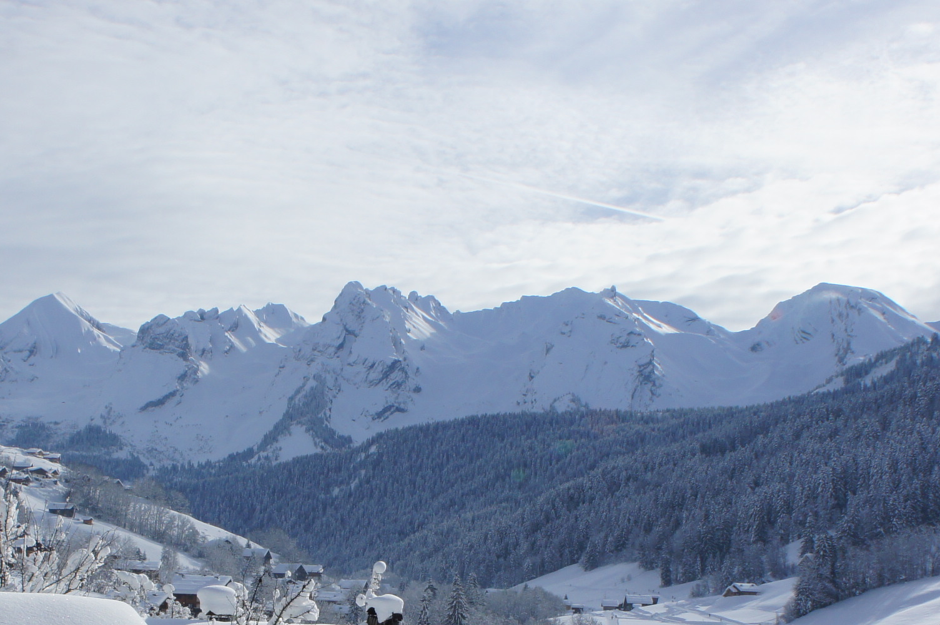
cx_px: 350
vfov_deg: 21.9
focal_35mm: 60
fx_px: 1565
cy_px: 594
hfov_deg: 33.3
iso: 200
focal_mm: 18
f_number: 13
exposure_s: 1/500
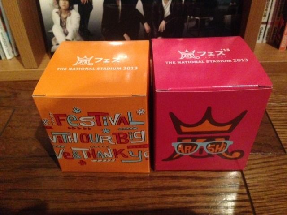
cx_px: 144
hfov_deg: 55.4
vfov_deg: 42.9
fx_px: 274
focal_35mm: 33
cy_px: 108
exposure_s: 1/15
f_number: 2.4
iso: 800
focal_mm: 4.13
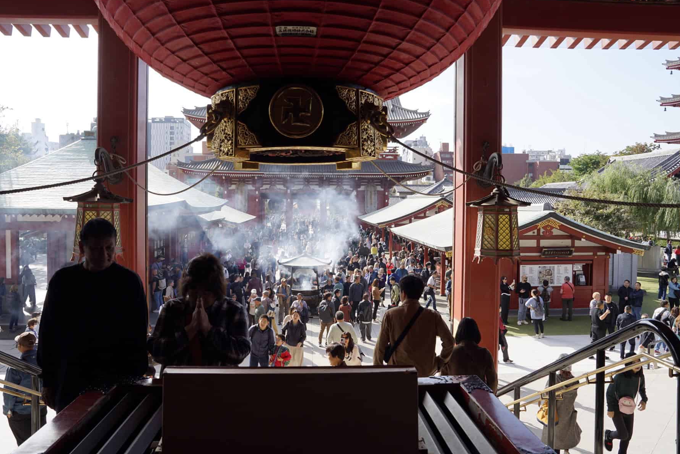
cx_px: 333
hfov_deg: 67.4
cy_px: 213
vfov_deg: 47.9
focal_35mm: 27
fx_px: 510
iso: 100
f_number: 9
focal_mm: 24
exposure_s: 1/100
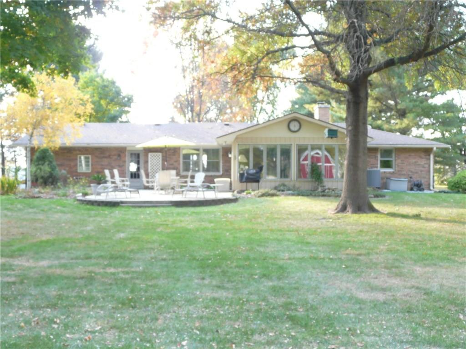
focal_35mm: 42
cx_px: 233
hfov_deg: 44.8
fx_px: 565
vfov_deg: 34.3
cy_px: 174
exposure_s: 1/40
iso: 100
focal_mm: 5.4
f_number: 2.8
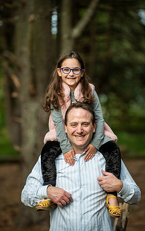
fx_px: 1035
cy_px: 116
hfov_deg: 8.0
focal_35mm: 164
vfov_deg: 12.8
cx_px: 73
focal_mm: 160
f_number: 3.2
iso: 1250
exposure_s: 1/320
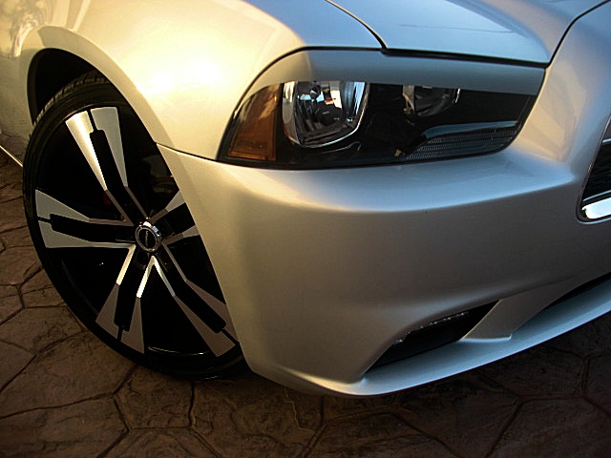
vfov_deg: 39.7
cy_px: 229
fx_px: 635
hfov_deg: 51.4
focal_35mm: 36
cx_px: 306
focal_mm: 6.3
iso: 50
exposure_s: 1/160
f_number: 2.8
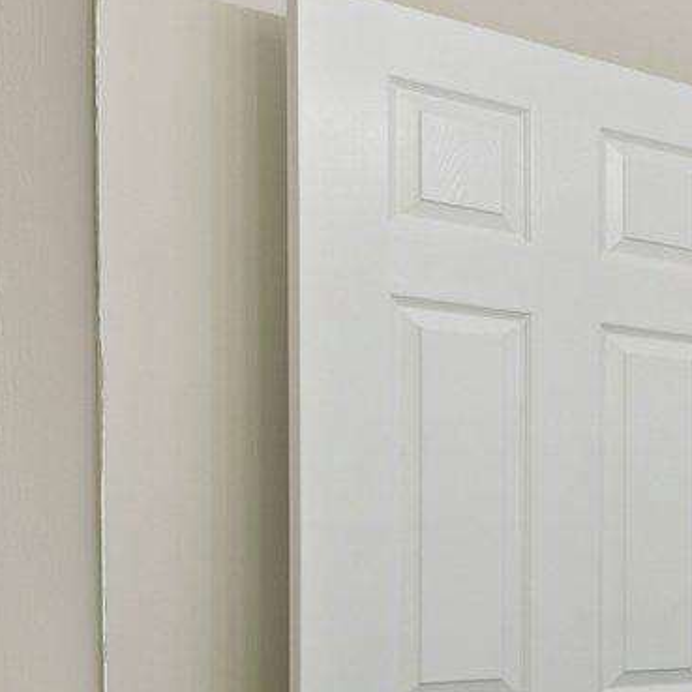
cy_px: 610
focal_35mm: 66
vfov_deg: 25.4
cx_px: 1459
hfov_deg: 17.2
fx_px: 1493
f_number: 8
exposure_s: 1/25
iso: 100
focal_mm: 14
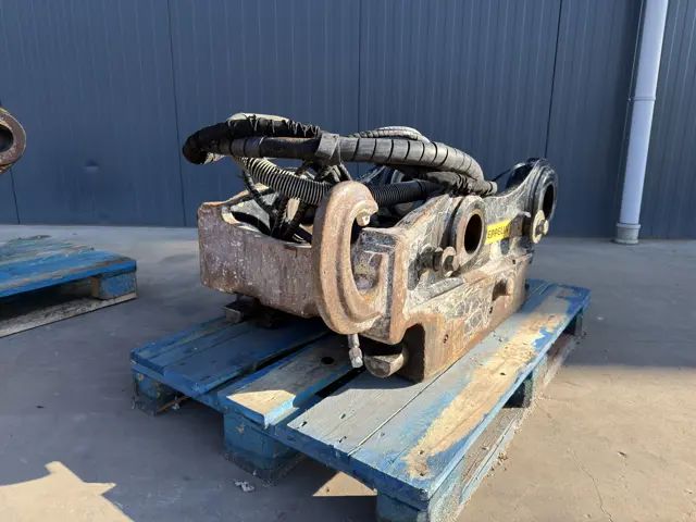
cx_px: 348
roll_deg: -0.4
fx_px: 483
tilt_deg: -13.4
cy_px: 261
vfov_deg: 56.8
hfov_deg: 71.6
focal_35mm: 24
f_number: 1.78
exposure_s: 1/980
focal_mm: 6.76
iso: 64
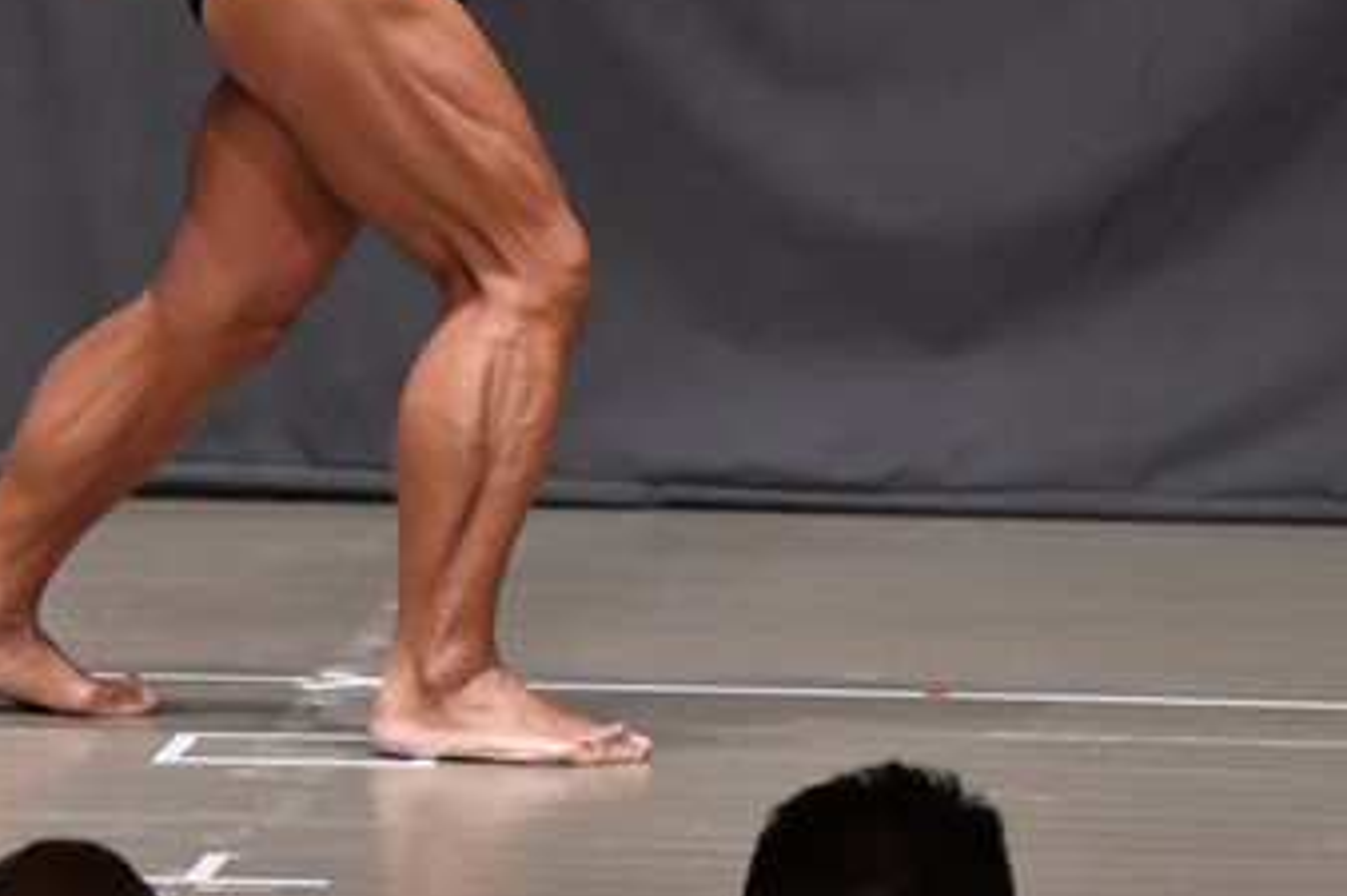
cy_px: -115
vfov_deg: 2.3
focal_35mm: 585
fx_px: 21877
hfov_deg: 3.5
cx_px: 412
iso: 6400
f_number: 5.6
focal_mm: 170
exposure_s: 1/400
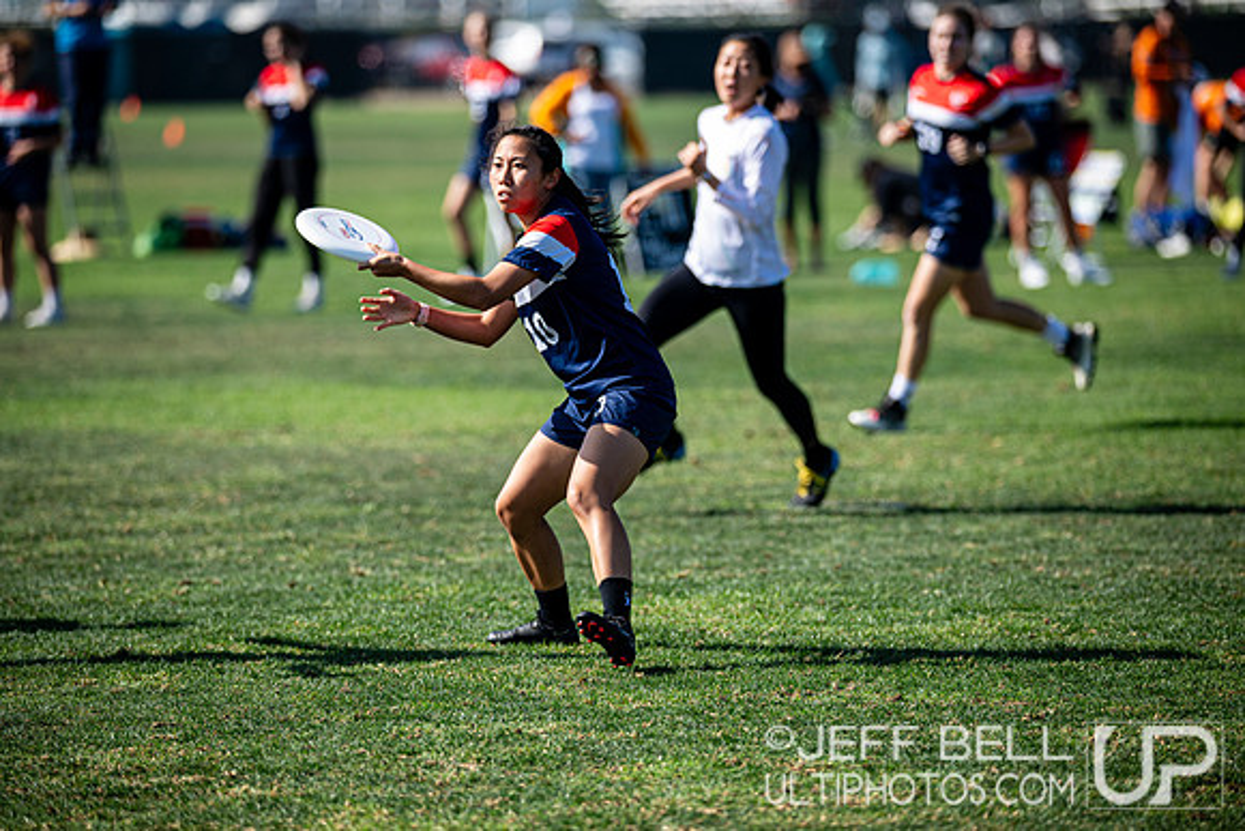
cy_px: 416
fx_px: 7610
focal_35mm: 220
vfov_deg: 6.2
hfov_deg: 9.4
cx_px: 622
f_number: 3.2
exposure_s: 1/2500
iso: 220
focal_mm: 220
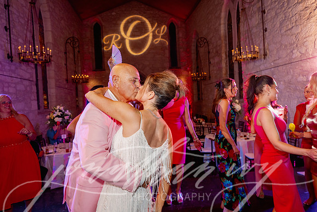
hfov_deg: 73.7
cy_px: 106
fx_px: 211
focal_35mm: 24
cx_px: 158
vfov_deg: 53.2
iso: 1250
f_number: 3.5
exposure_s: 1/160
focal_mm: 24
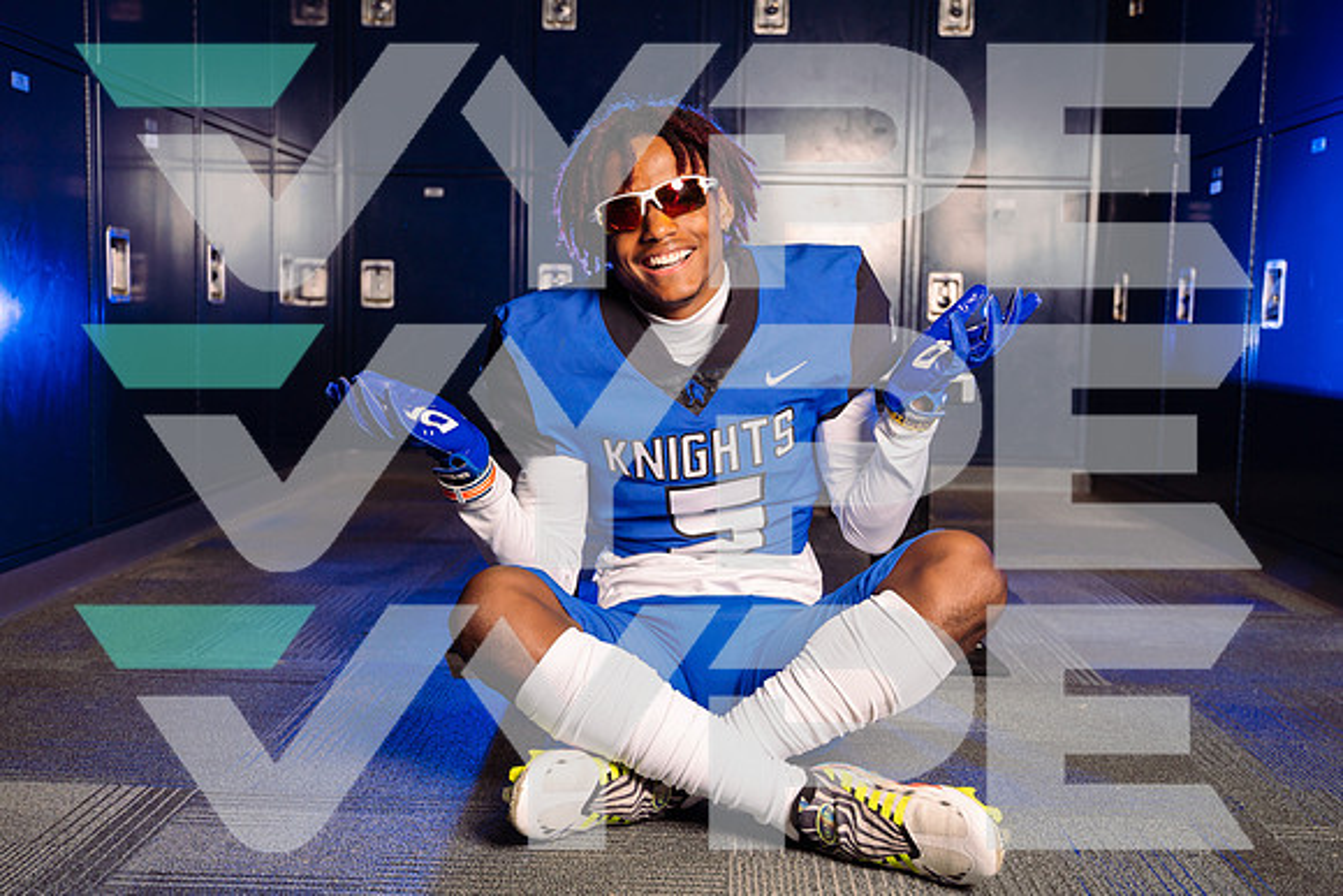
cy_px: 448
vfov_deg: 34.2
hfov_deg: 49.5
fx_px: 1455
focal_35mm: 39
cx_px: 672
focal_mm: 39
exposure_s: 1/250
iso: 320
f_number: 4.5
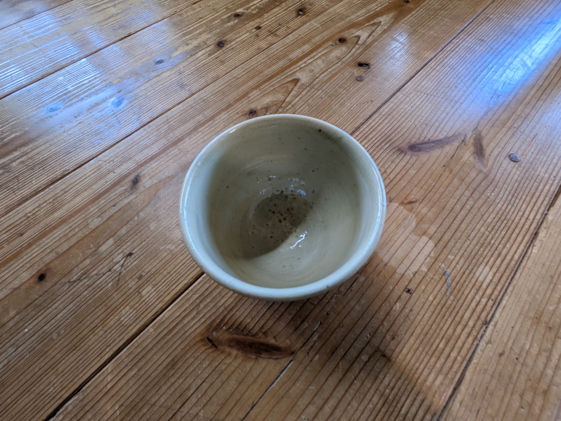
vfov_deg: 85.7
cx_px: 280
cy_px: 210
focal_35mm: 14
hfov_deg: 102.1
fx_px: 227
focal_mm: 1.83
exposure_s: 1/24
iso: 70
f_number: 2.2
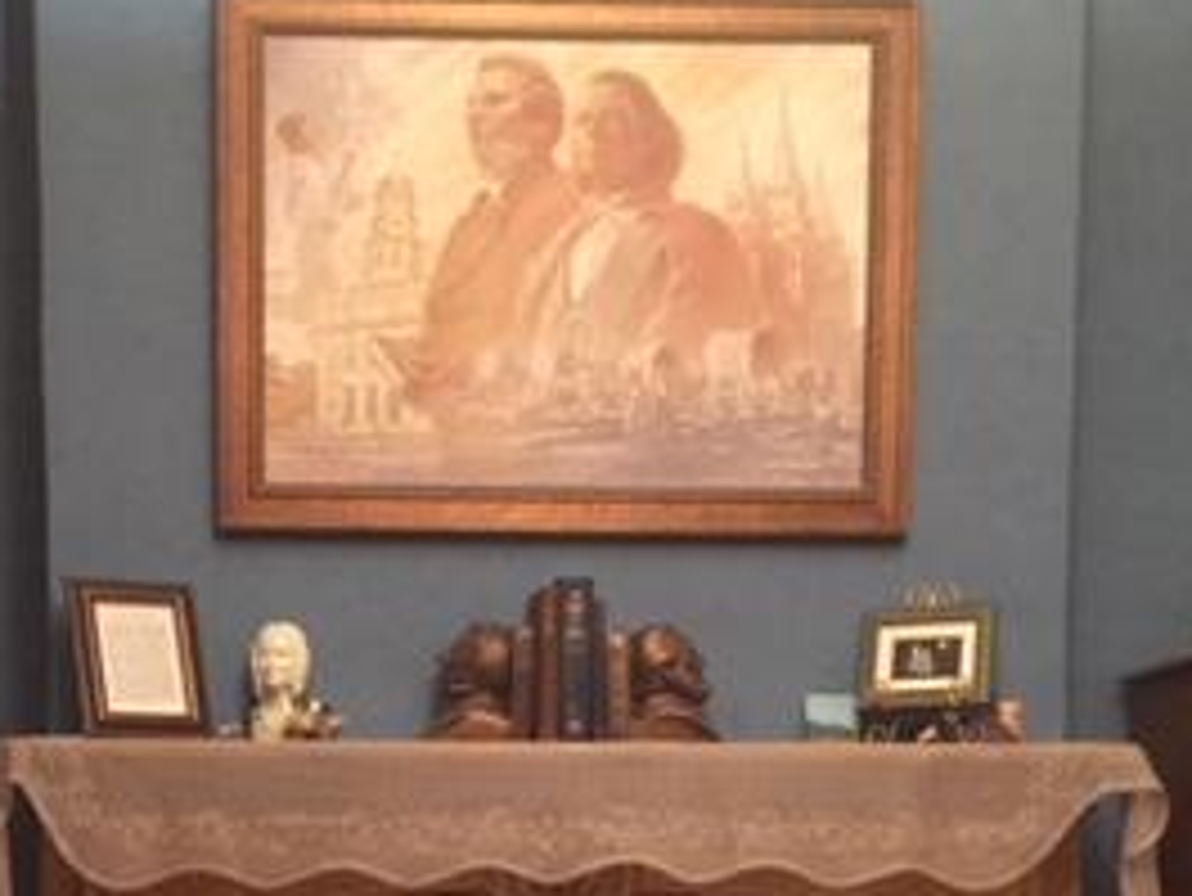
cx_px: 414
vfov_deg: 20.1
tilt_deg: -2.1
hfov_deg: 27.6
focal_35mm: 70
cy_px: 973
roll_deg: -0.4
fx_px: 2412
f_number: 2.2
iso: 100
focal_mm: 4.15
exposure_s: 1/4
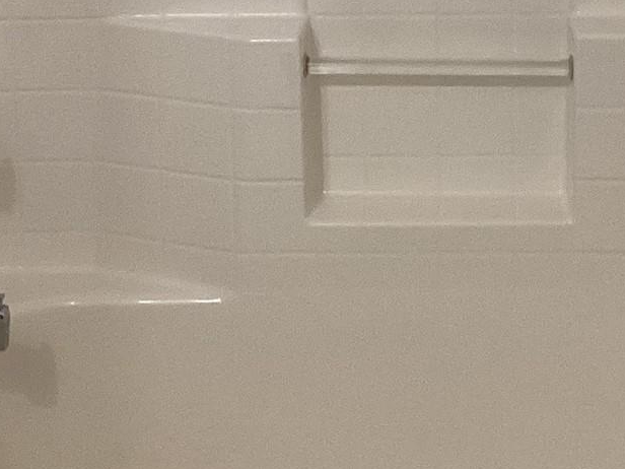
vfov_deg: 13.7
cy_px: -168
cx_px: 412
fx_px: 1860
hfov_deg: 19.0
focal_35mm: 103
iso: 160
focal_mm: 3.3
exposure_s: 1/60
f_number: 2.4
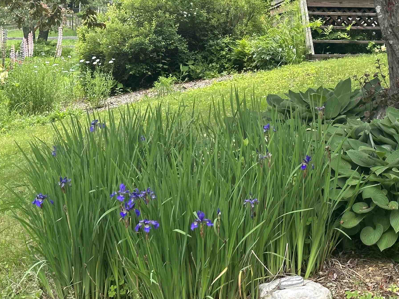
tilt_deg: -1.7
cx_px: 334
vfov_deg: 17.9
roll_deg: -0.4
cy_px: 70
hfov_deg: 23.4
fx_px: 945
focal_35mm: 82
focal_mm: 6.86
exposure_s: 1/608
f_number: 1.78
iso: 64
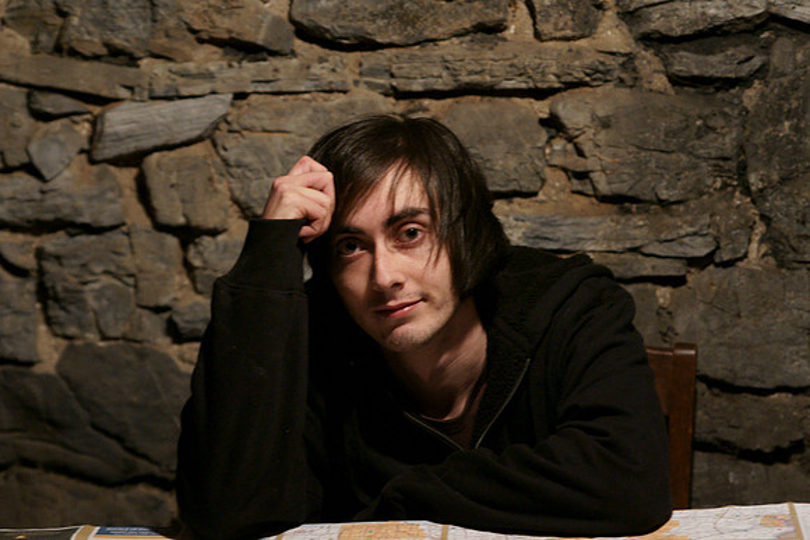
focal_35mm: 90
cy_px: 270
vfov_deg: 15.2
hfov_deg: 22.6
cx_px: 405
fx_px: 2025
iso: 1600
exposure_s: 1/25
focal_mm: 60
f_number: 3.2
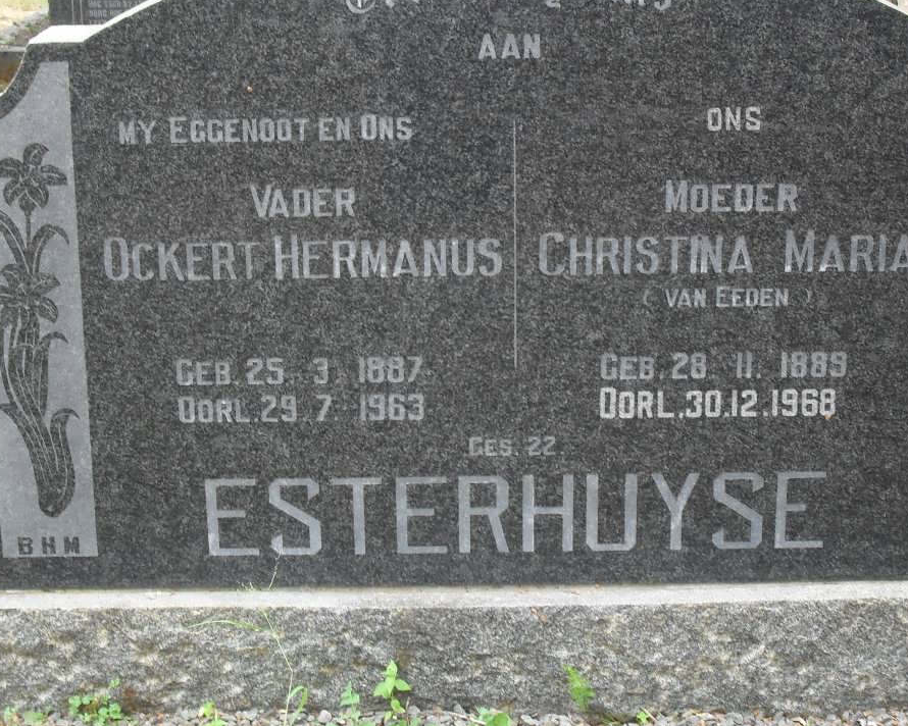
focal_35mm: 75
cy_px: 356
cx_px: 506
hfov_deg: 25.4
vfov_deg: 20.4
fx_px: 2015
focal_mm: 10.1
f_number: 4.3
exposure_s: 1/60
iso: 100
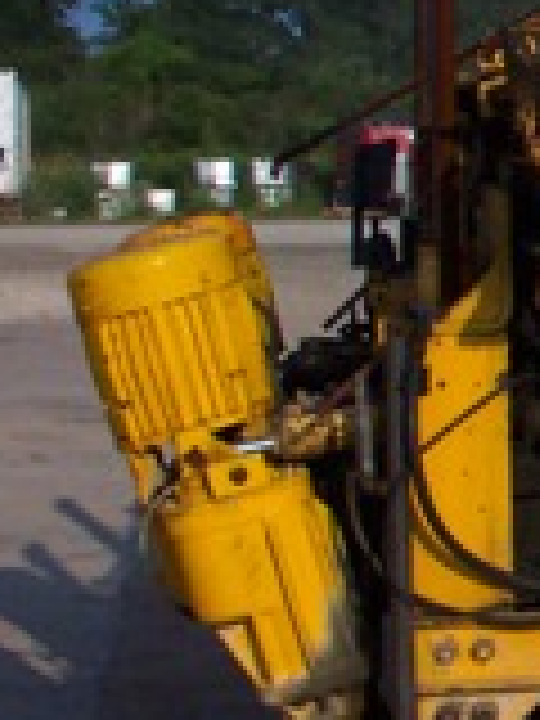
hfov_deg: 9.5
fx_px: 2808
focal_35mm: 135
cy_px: 250
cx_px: 1400
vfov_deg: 14.6
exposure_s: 1/250
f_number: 9.5
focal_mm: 7.5
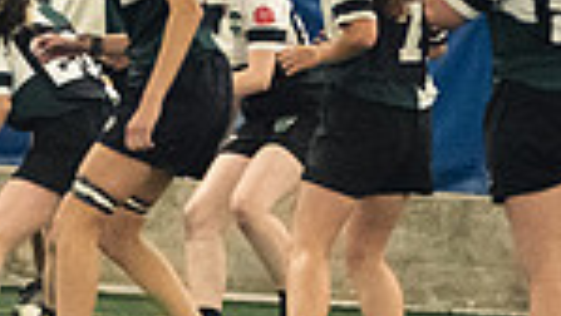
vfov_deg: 1.0
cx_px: -414
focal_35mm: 1224
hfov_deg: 1.8
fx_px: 18217
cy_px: 105
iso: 10000
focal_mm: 200
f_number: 2.8
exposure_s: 1/500
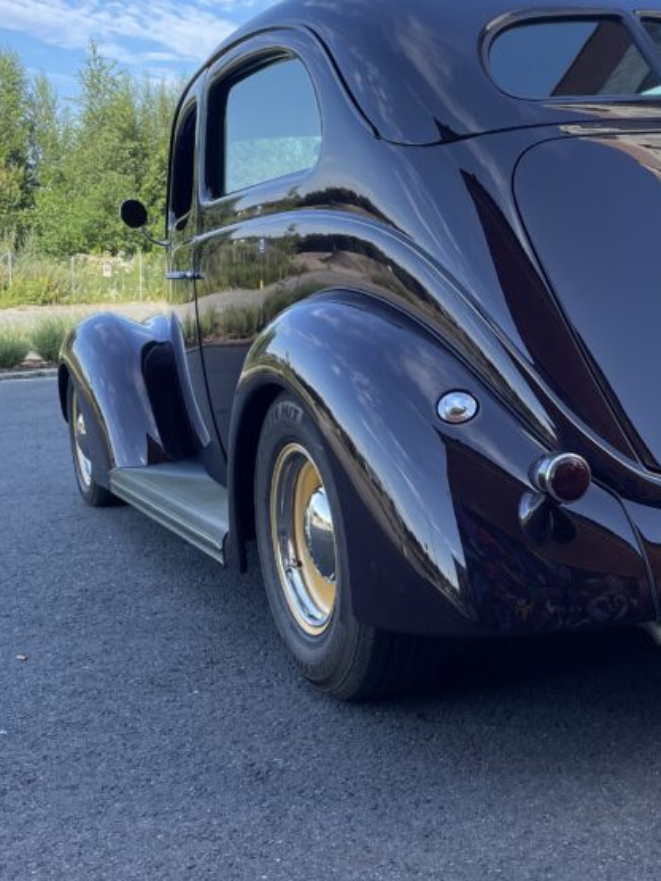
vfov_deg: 39.6
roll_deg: -1.6
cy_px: 406
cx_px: 528
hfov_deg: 29.6
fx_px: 1223
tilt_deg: -4.4
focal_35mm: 48
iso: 32
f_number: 1.6
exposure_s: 1/1024
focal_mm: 4.2
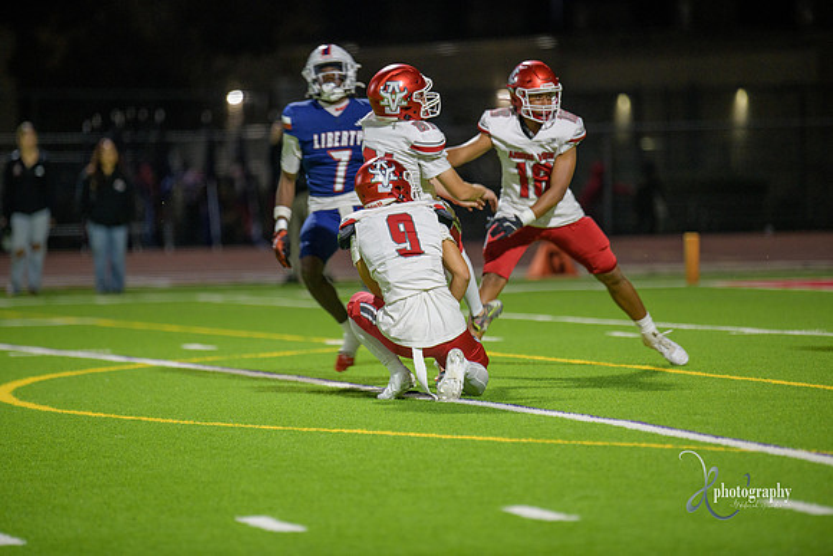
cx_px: 416
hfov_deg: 7.6
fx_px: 6249
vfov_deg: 5.1
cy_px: 278
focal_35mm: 270
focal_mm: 270
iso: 1250
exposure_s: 1/250
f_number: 2.8
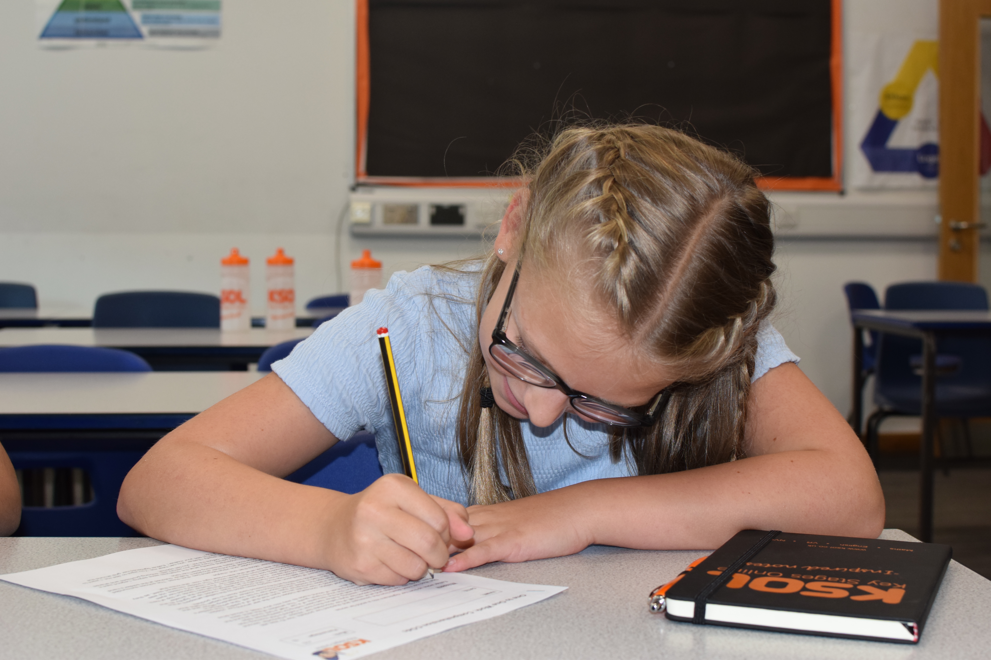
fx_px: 1445
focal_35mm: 52
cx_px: 496
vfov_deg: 25.8
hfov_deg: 37.9
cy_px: 330
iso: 800
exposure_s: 1/125
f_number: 5.6
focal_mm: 35
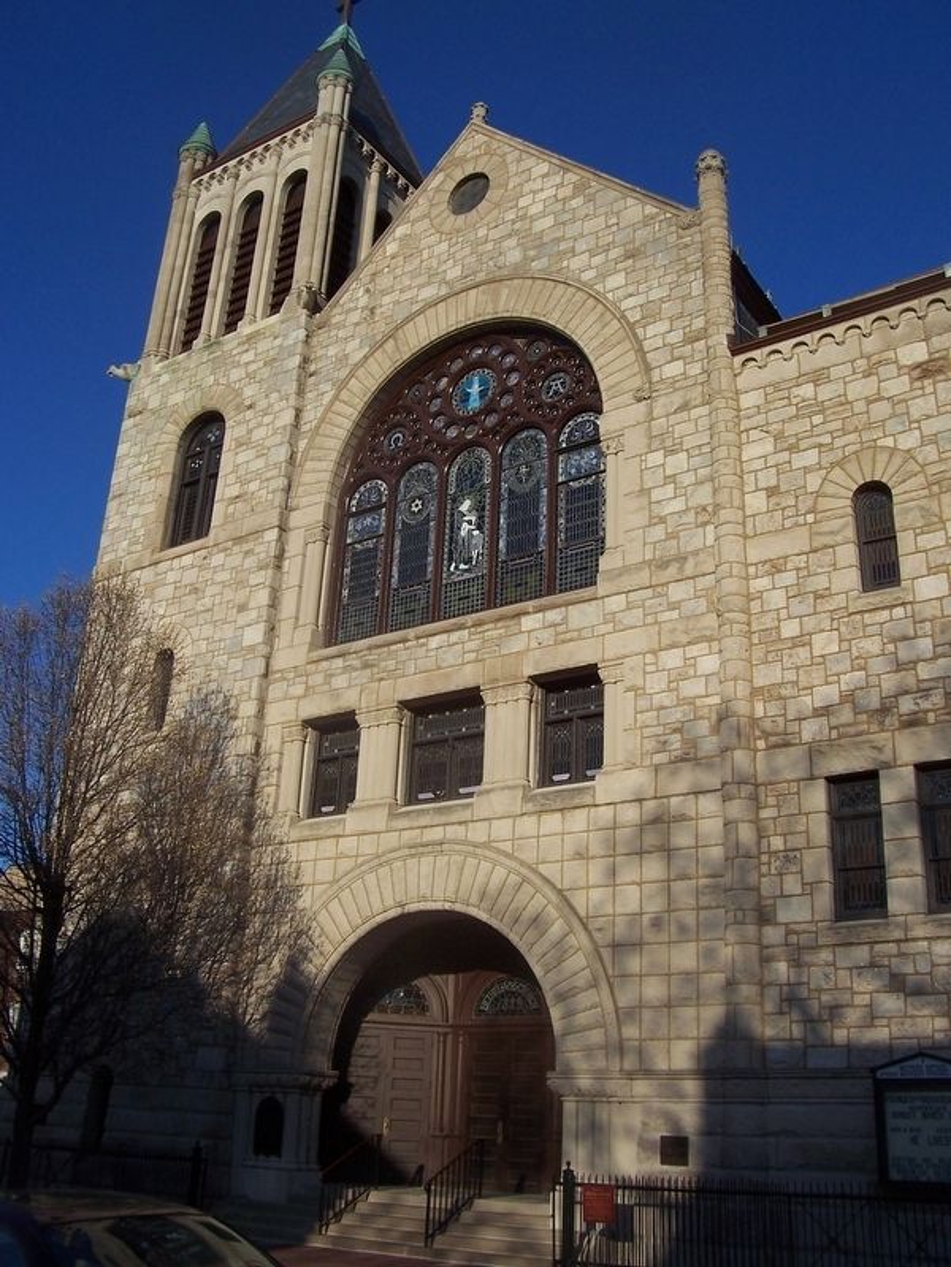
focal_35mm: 34
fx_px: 1245
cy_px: 634
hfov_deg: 41.8
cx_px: 476
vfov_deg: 54.0
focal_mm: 5.6
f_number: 5.6
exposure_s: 1/750
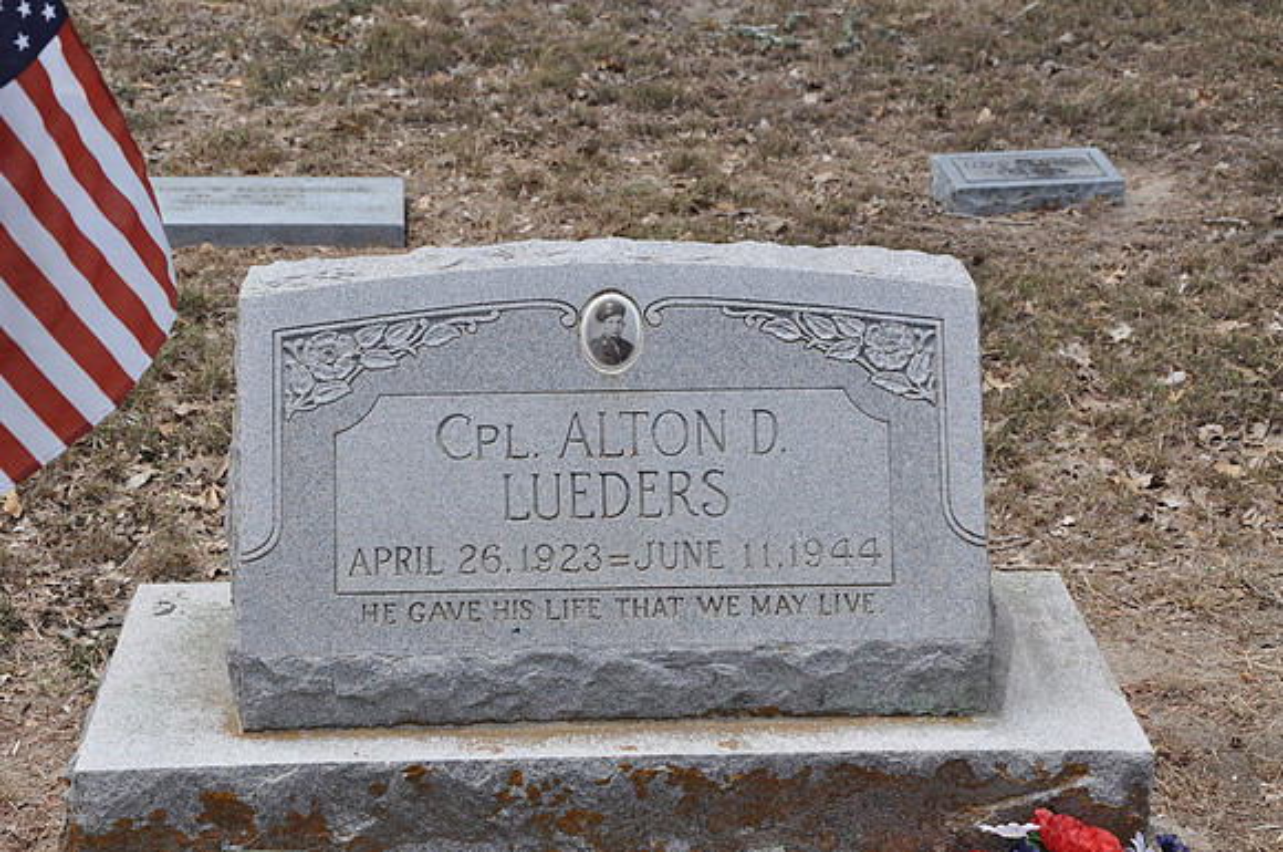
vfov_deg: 21.5
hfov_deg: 31.9
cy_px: 426
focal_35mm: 63
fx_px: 2242
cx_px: 642
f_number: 9
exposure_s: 1/320
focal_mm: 42
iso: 200
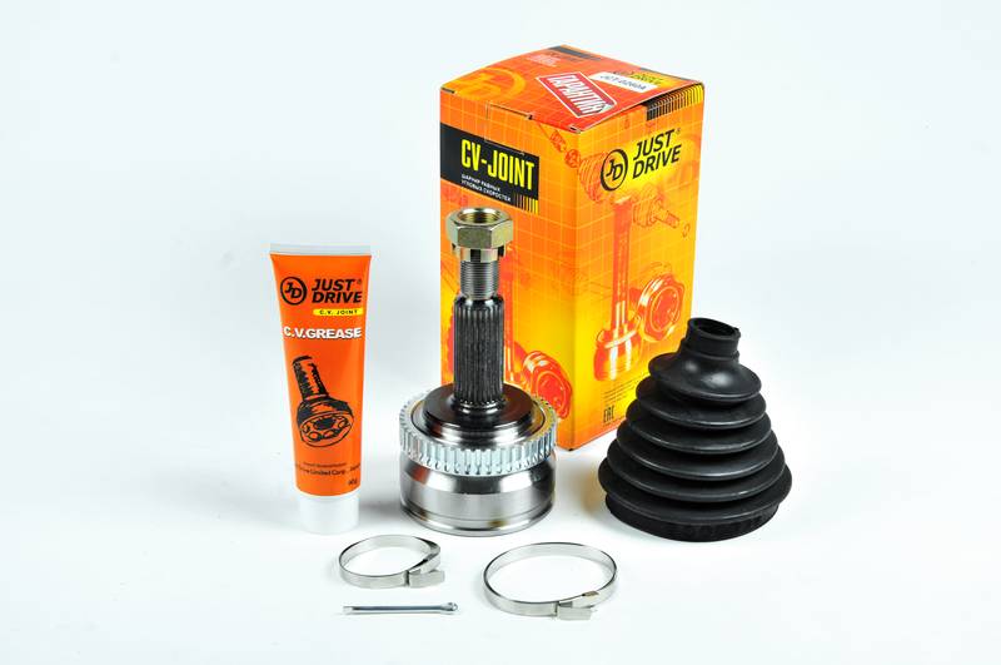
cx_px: 500
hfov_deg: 27.0
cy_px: 332
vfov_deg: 18.1
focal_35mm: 75
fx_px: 2082
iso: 200
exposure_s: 1/125
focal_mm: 50
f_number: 10
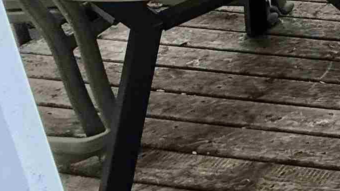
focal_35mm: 69
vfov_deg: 13.9
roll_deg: +0.7
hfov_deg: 19.6
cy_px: -225
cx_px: 655
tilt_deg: -13.6
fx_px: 622
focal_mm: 2.22
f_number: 2.2
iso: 50
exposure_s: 1/241
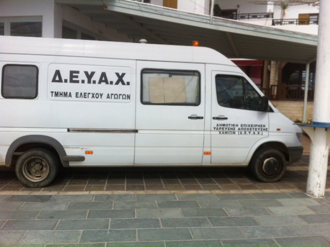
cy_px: 124
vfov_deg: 40.6
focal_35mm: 35
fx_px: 333
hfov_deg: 52.7
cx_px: 165
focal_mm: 3.85
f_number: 2.8
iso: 80
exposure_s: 1/2011
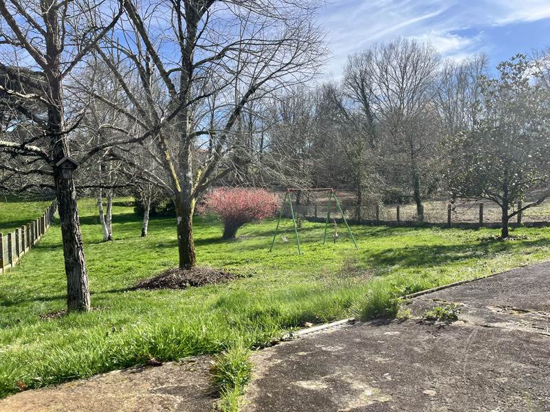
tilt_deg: -3.3
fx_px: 413
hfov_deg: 67.3
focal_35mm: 26
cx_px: 275
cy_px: 206
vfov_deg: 53.1
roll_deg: -0.2
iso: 50
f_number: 1.6
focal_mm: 5.1
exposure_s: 1/2268
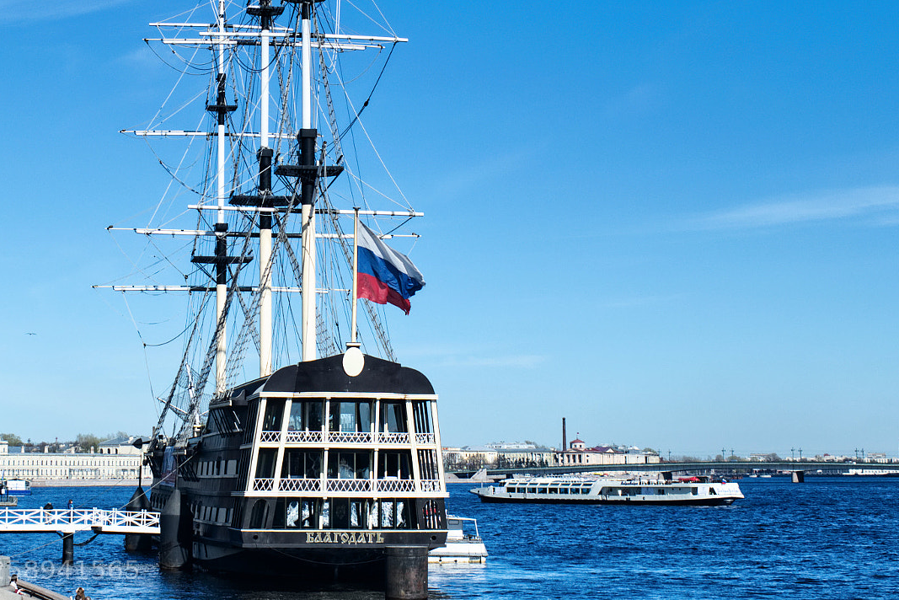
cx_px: 372
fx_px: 1798
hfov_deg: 28.0
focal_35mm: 72
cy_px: 186
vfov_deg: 18.9
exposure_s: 1/320
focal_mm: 32
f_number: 9
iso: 200
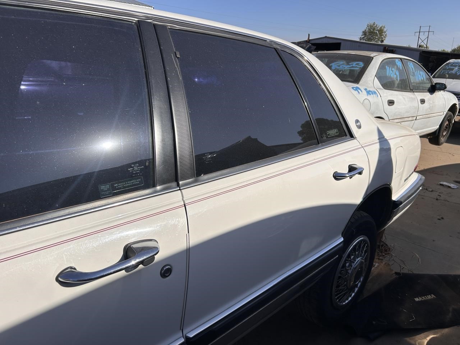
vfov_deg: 53.1
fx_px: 346
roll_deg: -1.6
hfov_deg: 67.3
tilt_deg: -18.8
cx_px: 230
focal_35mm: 26
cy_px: 172
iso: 50
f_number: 1.5
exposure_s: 1/8000
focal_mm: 5.7
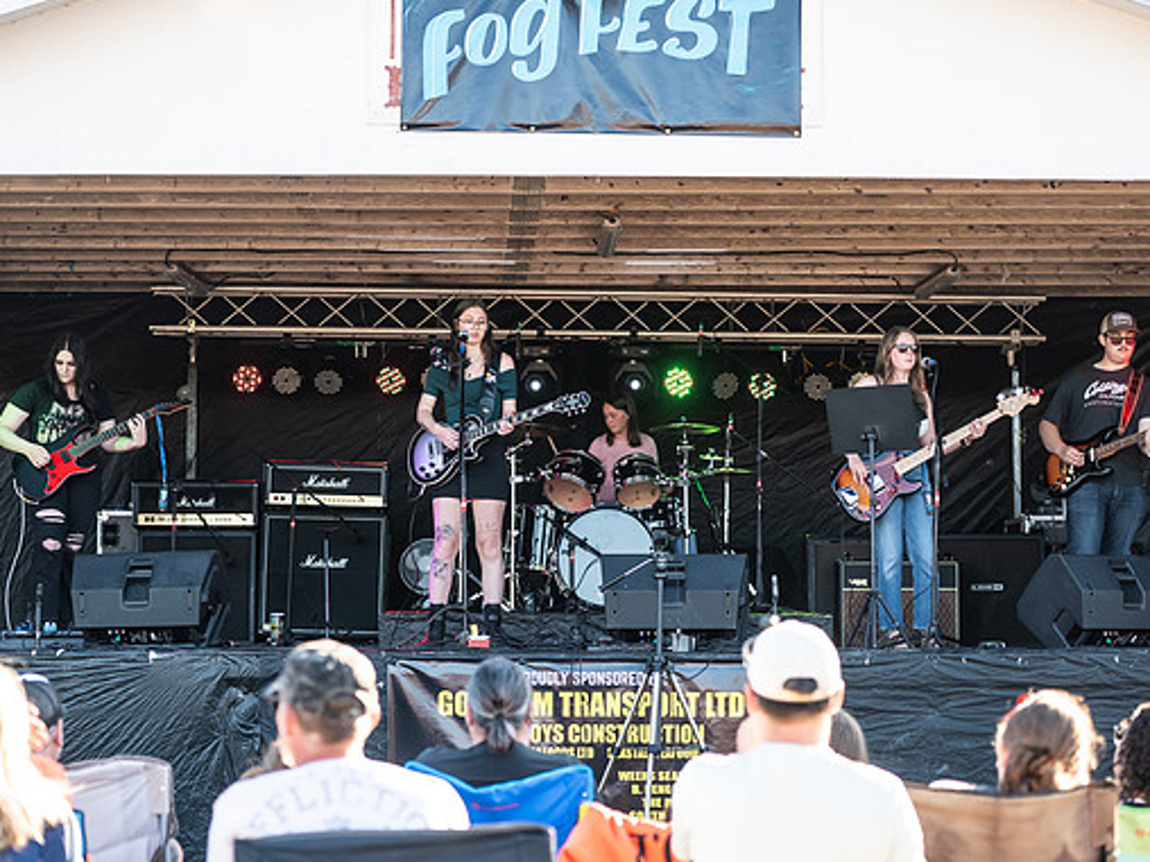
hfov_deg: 22.0
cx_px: 493
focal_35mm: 89
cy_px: 498
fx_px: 2957
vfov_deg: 16.6
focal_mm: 70
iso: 500
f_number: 2.8
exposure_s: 1/800
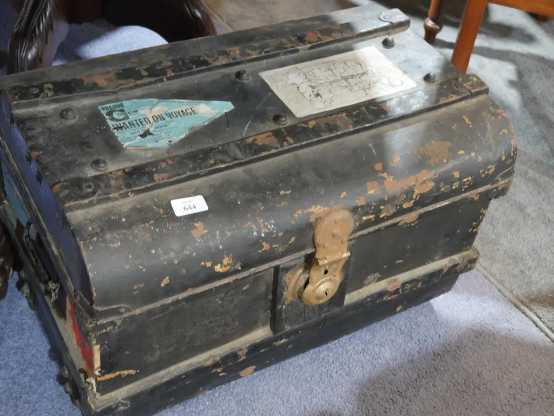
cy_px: 208
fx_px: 801
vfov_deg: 29.1
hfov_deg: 38.2
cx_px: 277
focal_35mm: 50
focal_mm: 25
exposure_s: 1/25
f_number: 5.6
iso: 3200
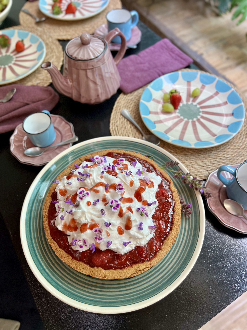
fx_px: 247
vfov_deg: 67.3
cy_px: 165
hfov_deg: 53.1
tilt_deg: -57.9
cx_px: 124
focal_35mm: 26
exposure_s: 1/121
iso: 125
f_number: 1.5
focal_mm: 5.7
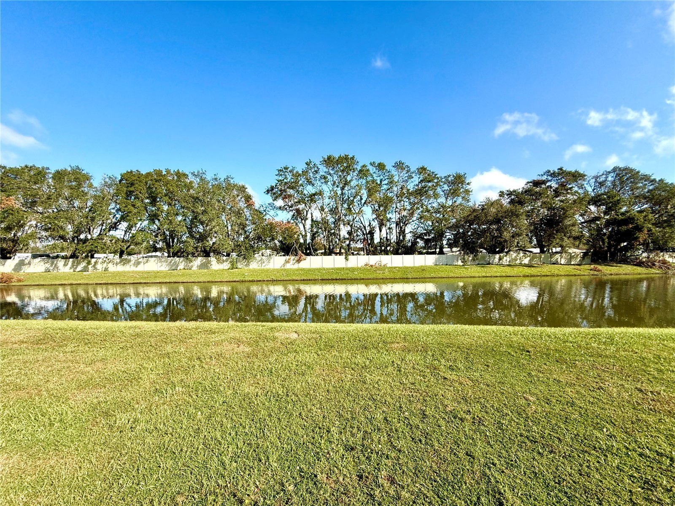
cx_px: 338
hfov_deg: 102.1
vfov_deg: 85.7
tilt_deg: +2.3
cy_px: 253
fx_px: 273
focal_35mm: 14
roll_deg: +0.9
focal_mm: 2.22
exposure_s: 1/1656
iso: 50
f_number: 2.2
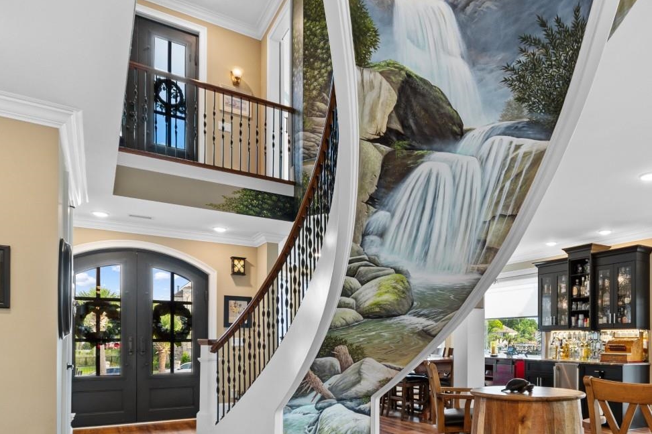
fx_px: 453
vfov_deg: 48.9
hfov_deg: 69.9
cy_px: 336
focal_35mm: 25
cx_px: 423
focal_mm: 10
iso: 100
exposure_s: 1/3
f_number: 4.5
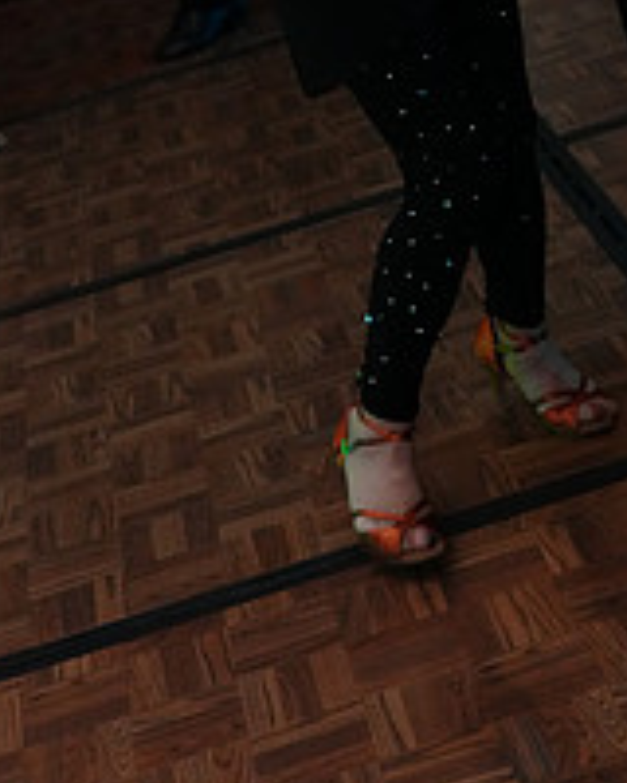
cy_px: -215
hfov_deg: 15.7
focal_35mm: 98
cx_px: 327
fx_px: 2273
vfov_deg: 18.3
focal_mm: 36
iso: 4000
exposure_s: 1/200
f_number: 5
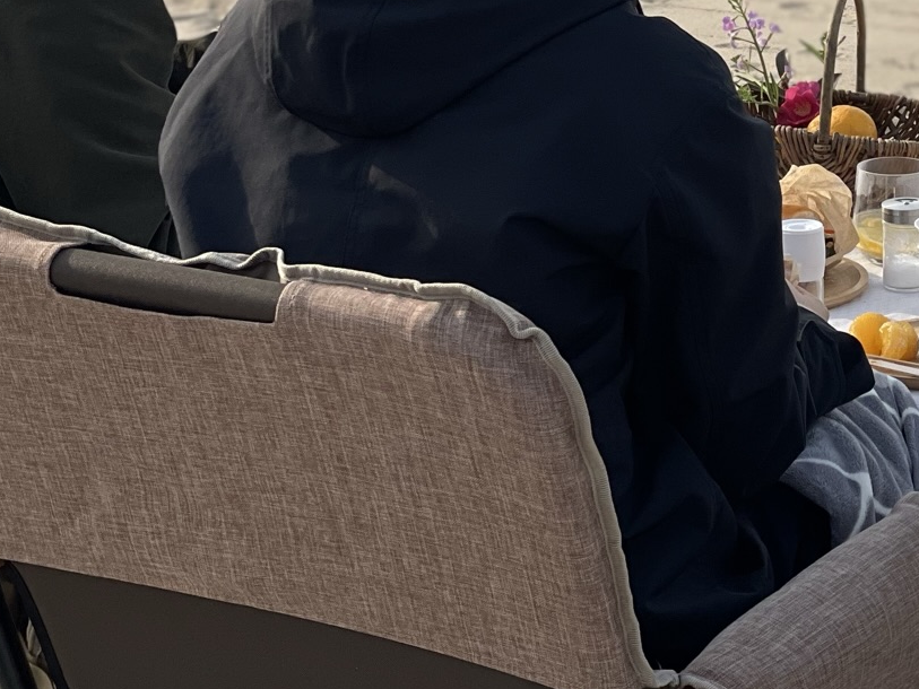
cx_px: 960
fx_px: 3478
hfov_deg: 14.8
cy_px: -164
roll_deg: -0.7
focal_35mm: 131
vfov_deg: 11.1
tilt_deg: -8.9
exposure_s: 1/2179
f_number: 2
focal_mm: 6
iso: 32
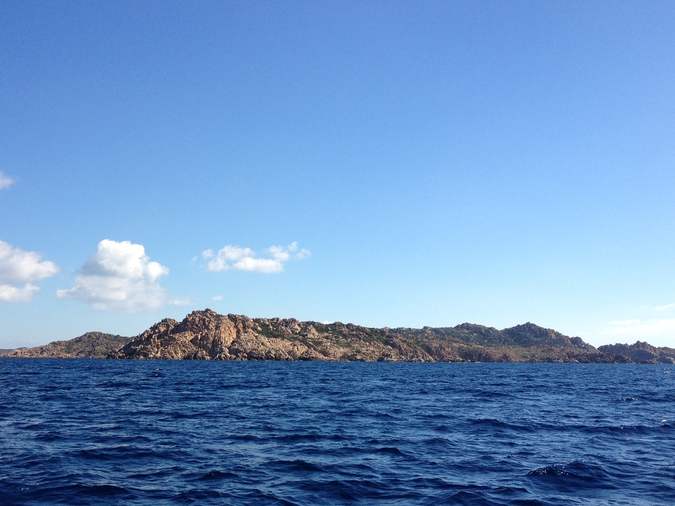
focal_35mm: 48
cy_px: 330
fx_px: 936
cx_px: 239
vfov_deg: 30.1
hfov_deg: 39.3
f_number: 2.4
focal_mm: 4.28
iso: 64
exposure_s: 1/1783
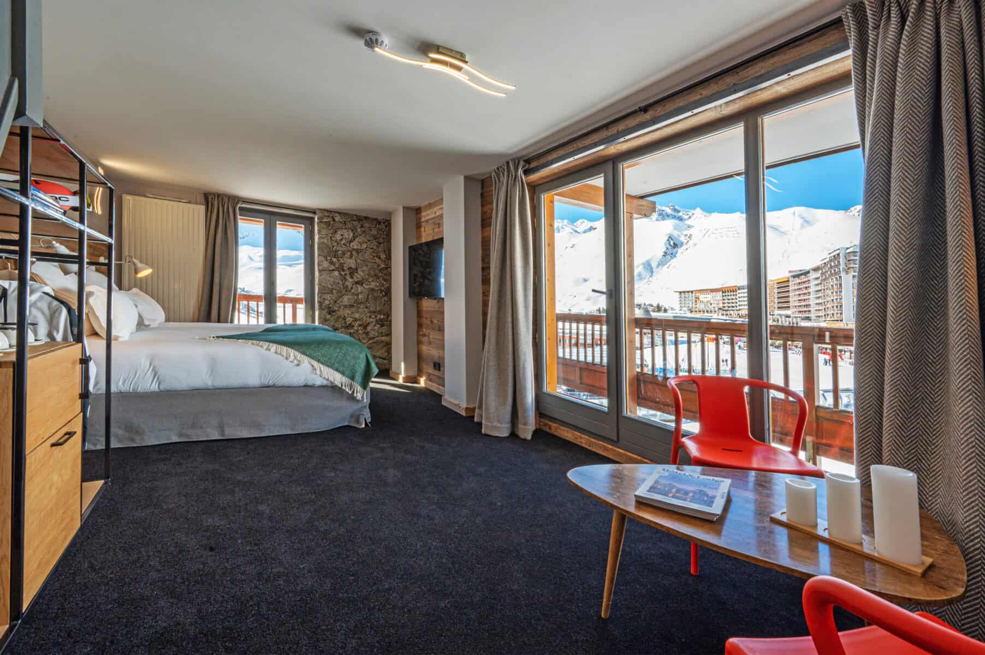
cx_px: 492
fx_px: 383
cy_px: 328
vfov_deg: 81.1
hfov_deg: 104.3
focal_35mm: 14
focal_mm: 14
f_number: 18
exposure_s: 1/15
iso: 125
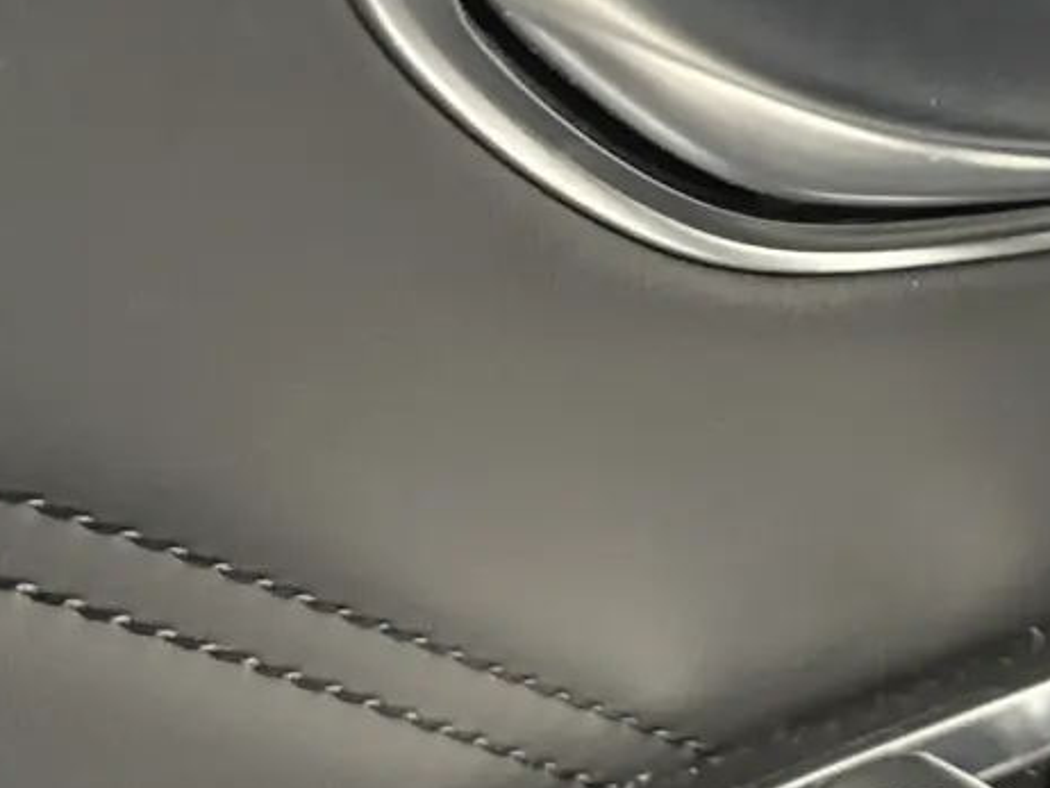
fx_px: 3278
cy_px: 91
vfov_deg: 13.6
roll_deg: +1.0
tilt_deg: -31.7
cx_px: 1470
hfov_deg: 16.9
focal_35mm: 108
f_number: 1.6
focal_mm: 5.96
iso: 500
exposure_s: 1/46
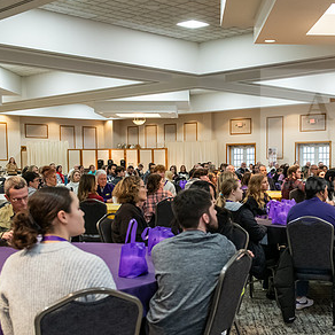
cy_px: 208
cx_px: 226
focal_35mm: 54
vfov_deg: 31.5
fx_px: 591
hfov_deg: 31.4
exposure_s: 1/125
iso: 2000
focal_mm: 32
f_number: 3.5
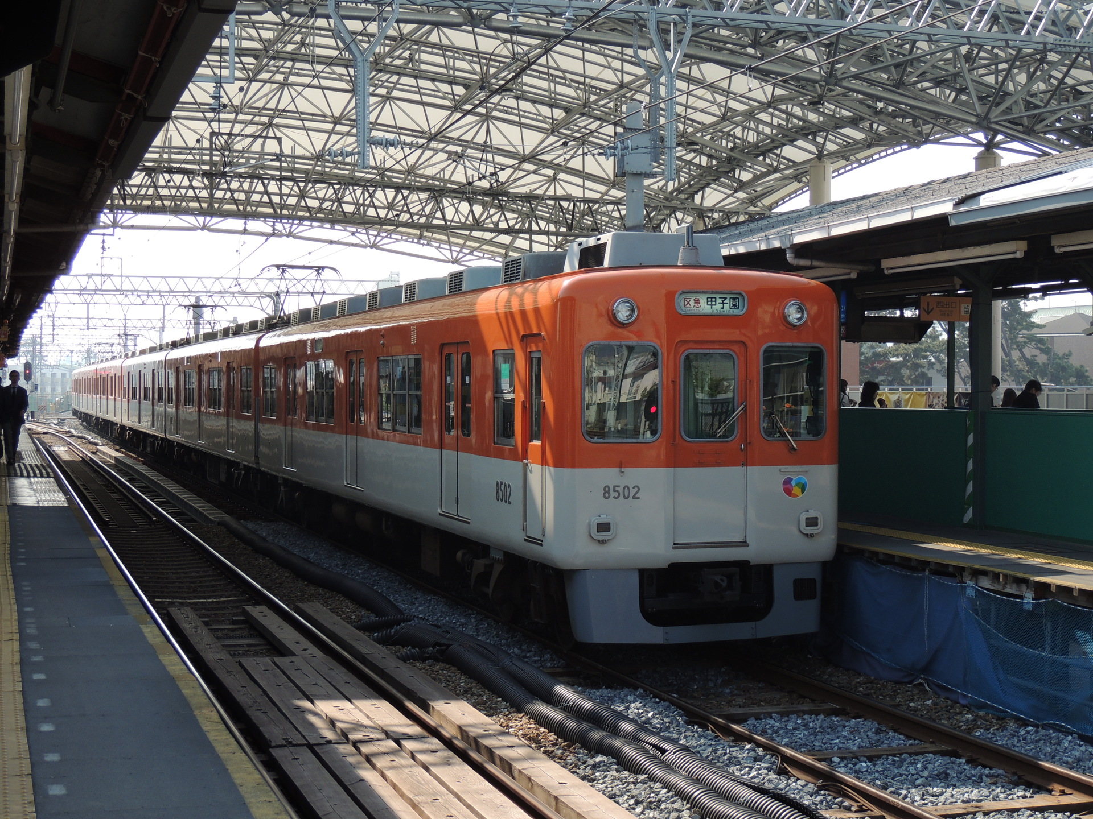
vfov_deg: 26.6
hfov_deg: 34.9
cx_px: 546
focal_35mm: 55
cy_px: 410
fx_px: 1737
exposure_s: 1/400
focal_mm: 9.8
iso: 100
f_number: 3.7
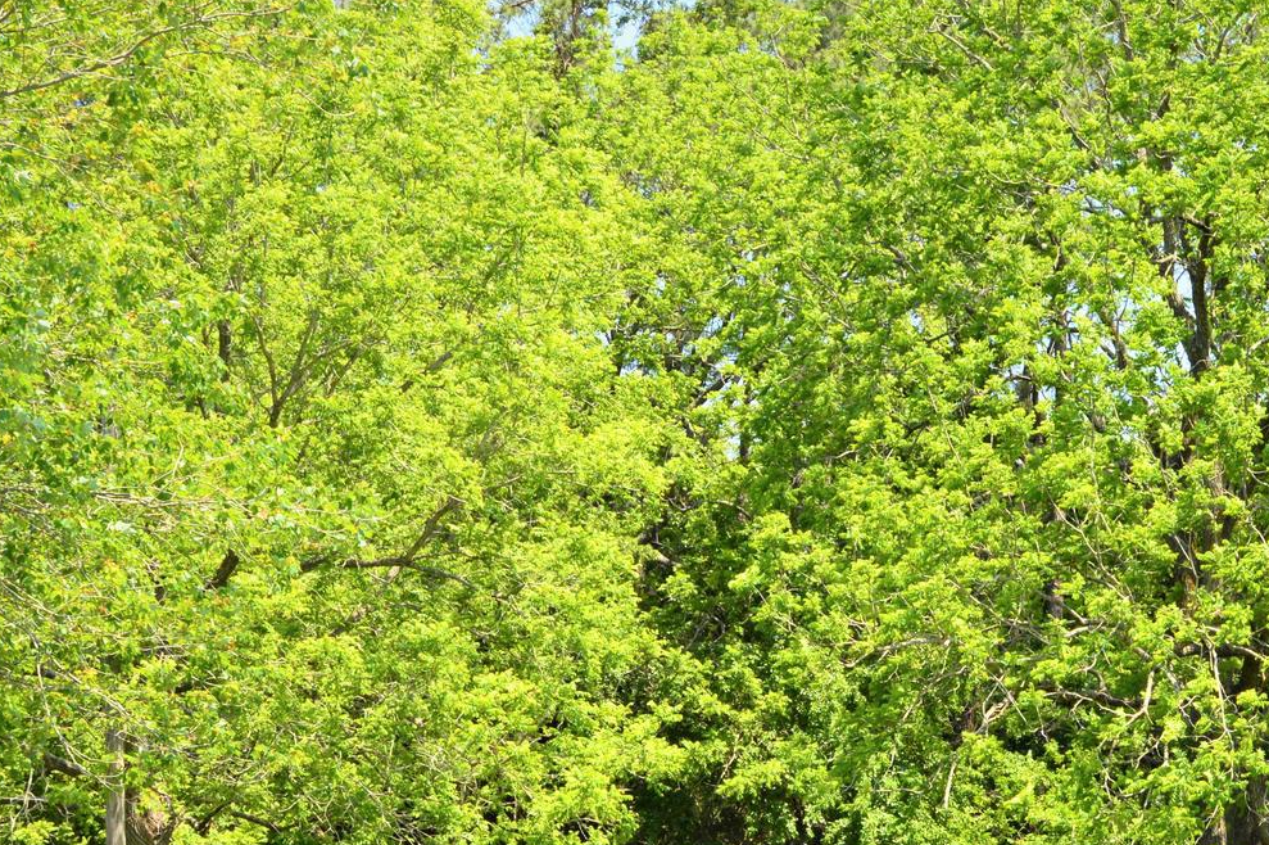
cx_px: 969
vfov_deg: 15.0
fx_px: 3172
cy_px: 704
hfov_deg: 22.4
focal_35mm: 90
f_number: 10
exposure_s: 1/320
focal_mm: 29
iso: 400
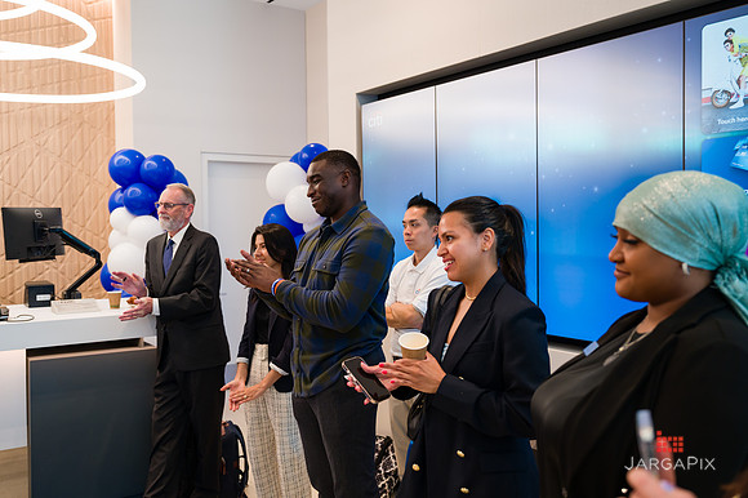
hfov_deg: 57.6
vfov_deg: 40.2
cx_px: 354
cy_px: 236
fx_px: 681
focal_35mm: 33
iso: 400
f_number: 3.2
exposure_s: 1/200
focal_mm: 30.5
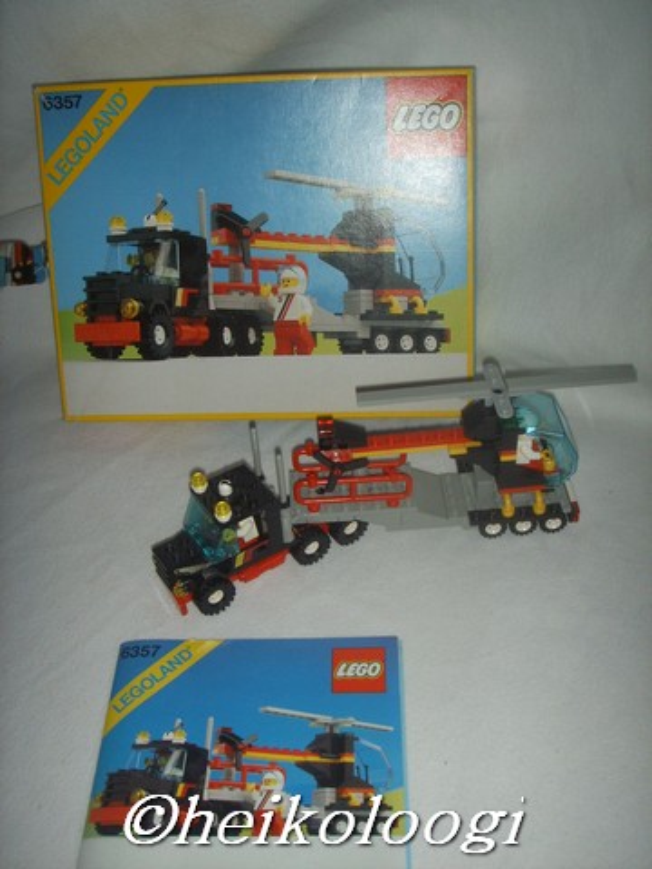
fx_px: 979
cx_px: 326
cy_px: 434
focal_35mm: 39
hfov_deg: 36.8
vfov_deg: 47.9
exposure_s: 1/45
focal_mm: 6.6
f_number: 3.5
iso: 100
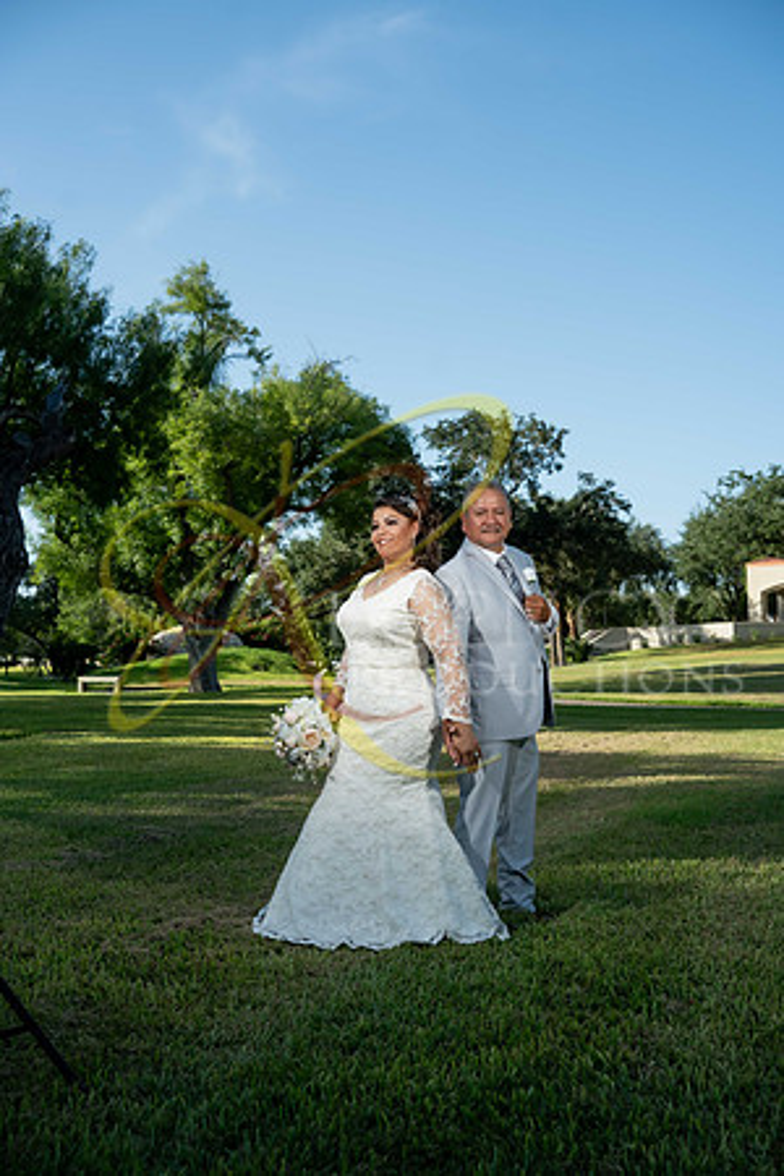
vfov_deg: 54.4
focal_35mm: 35
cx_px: 392
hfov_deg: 37.9
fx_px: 1143
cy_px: 588
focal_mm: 35
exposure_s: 1/2000
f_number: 4.5
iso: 500
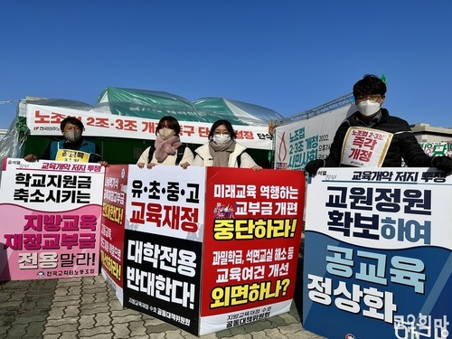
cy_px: 170
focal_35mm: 24
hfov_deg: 71.6
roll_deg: -0.4
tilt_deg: +0.6
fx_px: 313
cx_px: 226
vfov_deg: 56.8
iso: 80
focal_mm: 6.86
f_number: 1.78
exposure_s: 1/9709
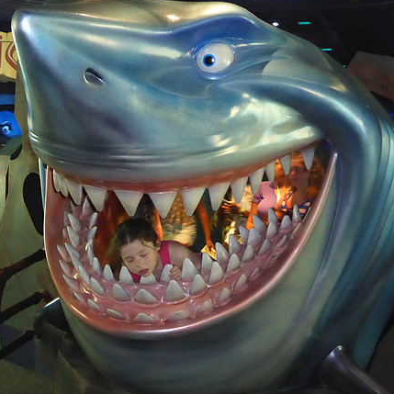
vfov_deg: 31.1
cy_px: 195
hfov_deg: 31.0
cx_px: 154
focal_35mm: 55
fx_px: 708
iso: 1600
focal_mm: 7.9
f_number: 4.1
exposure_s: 1/15
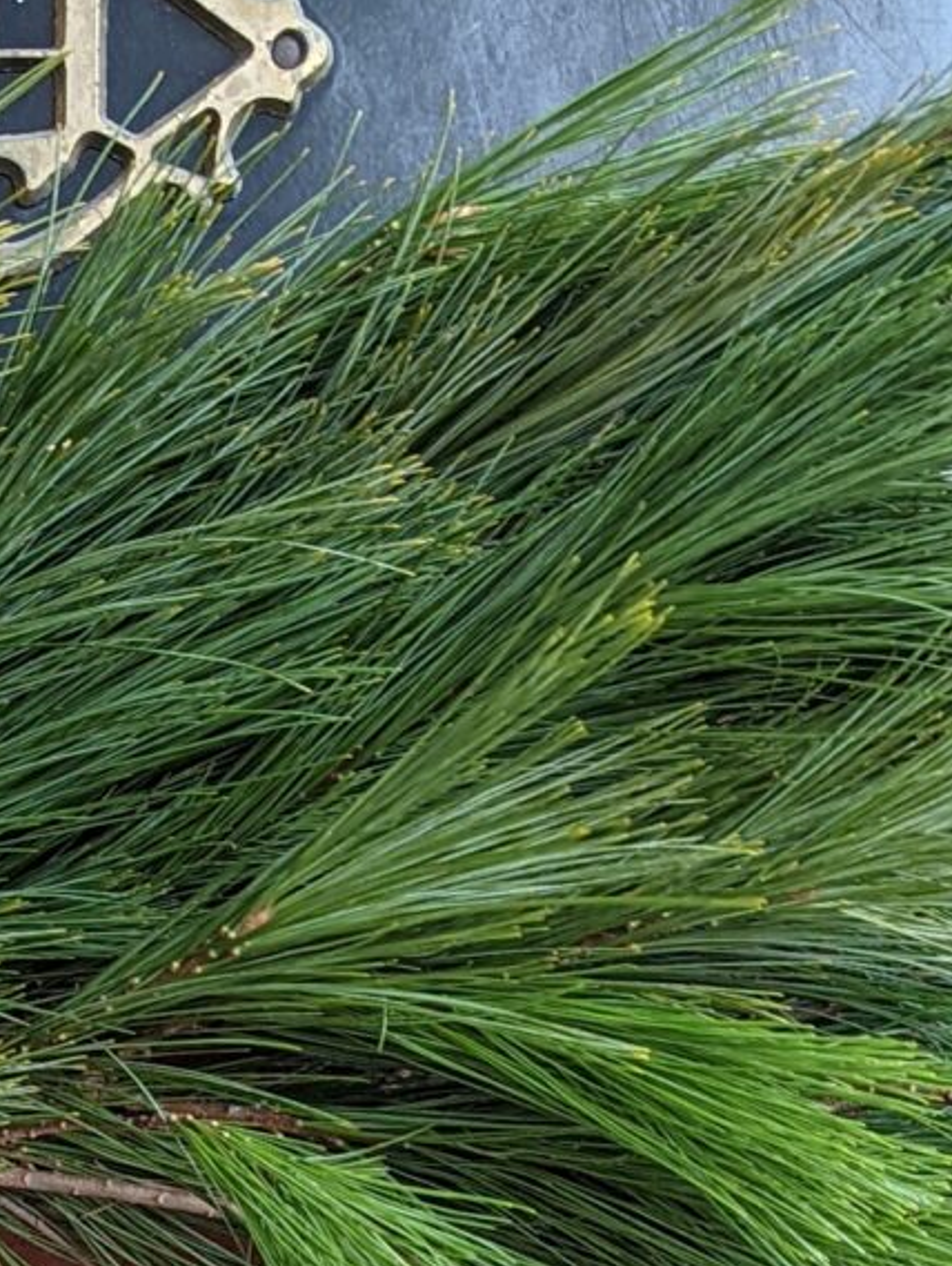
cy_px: 2098
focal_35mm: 108
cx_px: -282
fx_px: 3953
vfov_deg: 16.1
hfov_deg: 13.3
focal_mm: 6.81
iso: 74
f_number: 1.85
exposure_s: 1/51.8
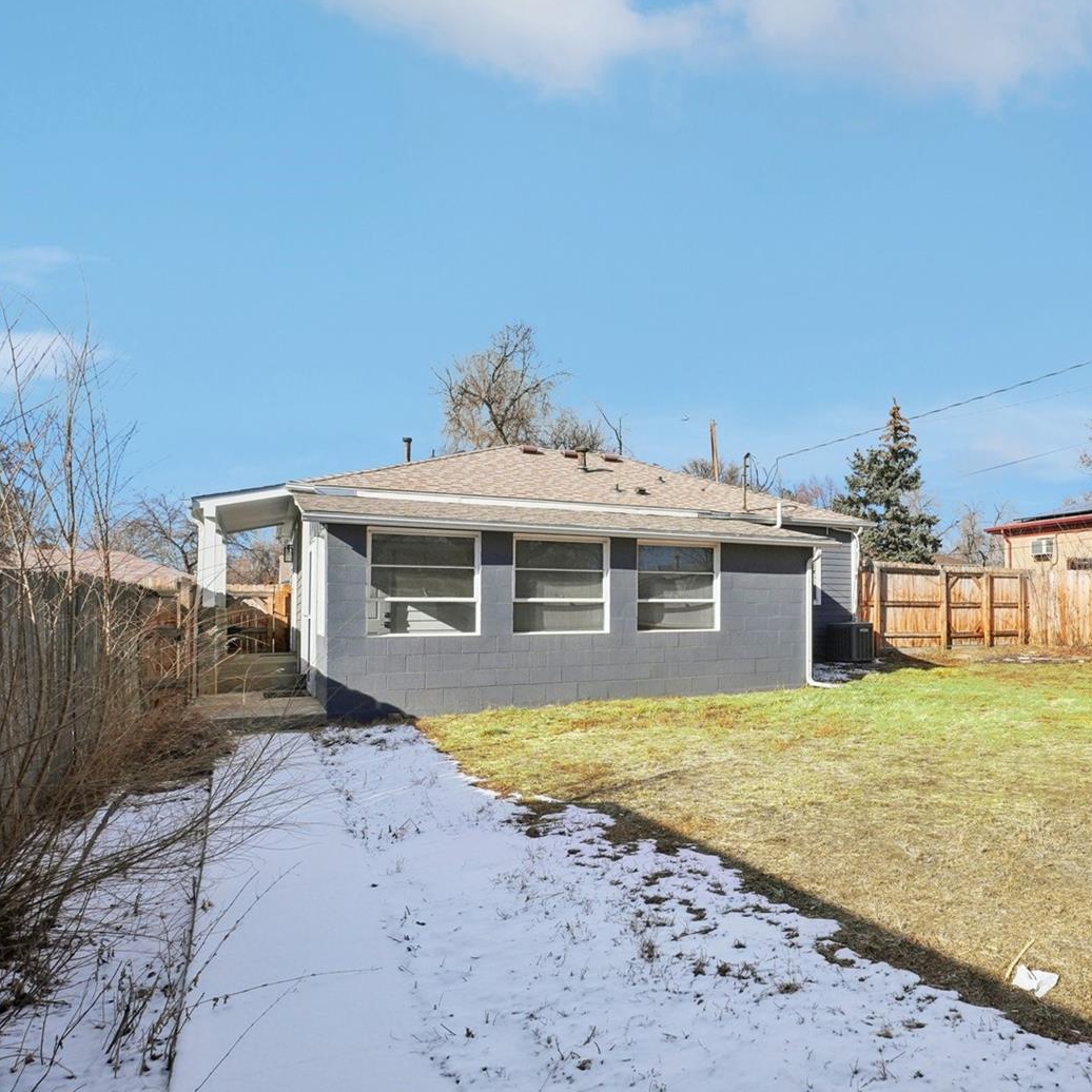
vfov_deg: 70.5
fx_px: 773
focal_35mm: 22
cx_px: 834
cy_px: 542
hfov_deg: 65.6
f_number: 8
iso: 100
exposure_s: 1/750
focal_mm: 11
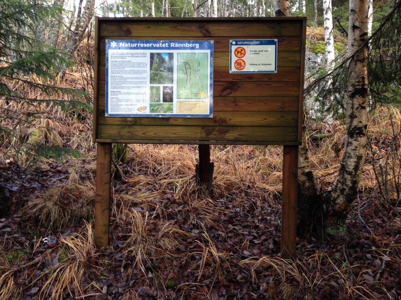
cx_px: 200
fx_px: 382
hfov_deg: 55.4
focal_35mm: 33
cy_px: 150
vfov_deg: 42.9
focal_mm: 4.12
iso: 64
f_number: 2.4
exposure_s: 1/20
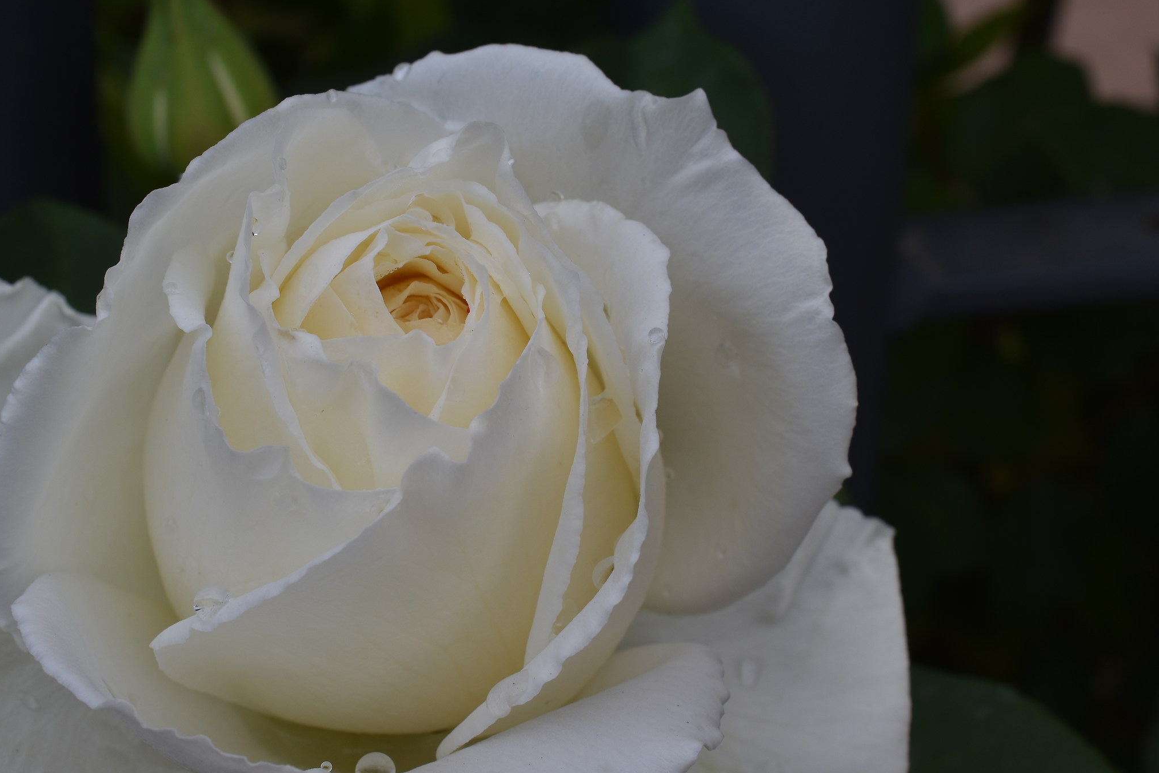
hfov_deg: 28.4
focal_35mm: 71
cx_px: 546
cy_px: 445
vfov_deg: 19.2
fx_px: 2286
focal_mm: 40
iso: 100
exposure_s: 1/30
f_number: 16
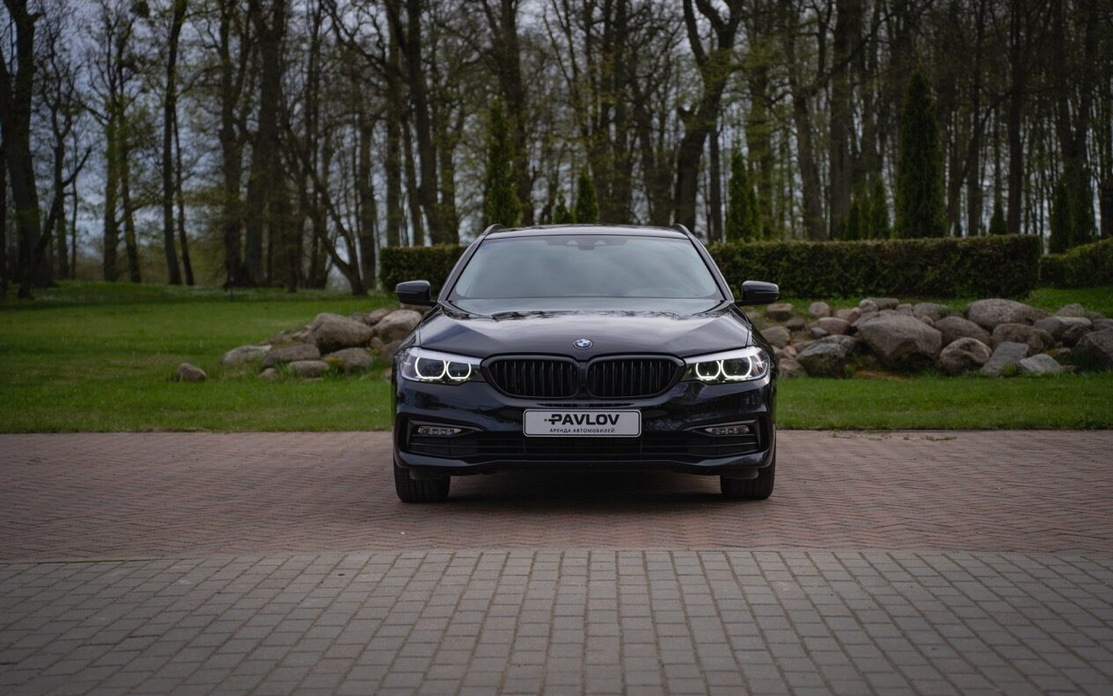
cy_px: 321
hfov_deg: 35.1
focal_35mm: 58
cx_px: 565
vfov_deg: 22.4
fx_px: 1759
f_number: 2.8
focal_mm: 56
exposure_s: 1/2500
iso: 100
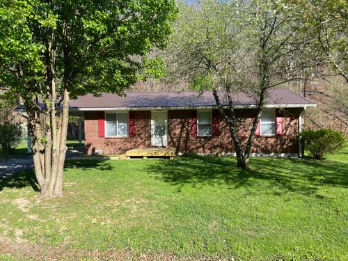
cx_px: 174
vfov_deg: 53.1
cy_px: 130
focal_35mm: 26
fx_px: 261
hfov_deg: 67.3
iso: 32
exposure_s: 1/1170
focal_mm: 4.25
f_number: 1.8
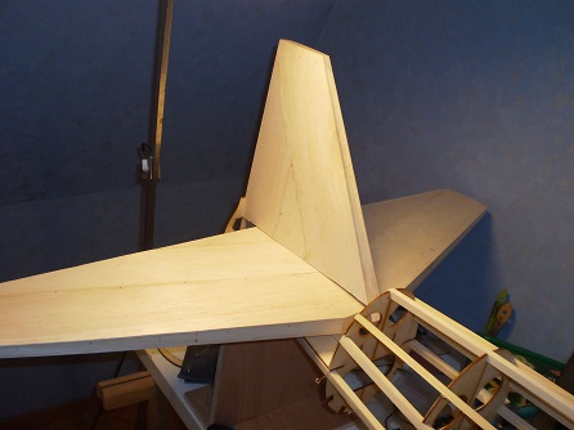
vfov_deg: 39.6
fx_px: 597
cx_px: 287
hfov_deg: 51.4
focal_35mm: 36
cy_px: 215
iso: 125
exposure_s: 1/30
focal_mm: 6.3
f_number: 3.1
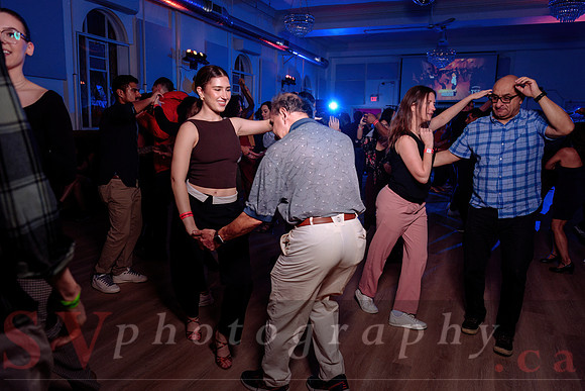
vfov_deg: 46.9
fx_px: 450
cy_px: 196
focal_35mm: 28
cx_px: 303
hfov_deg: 66.1
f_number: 2.8
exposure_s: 1/125
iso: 1000
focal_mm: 26
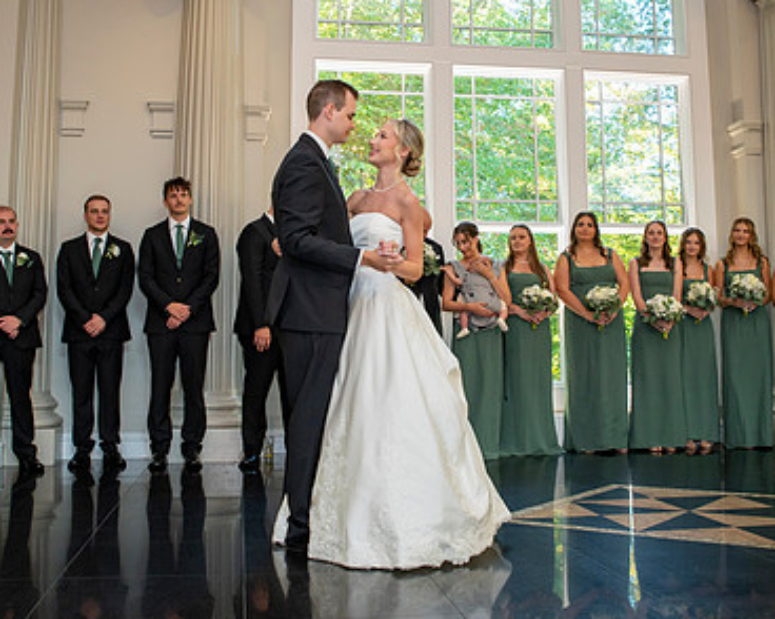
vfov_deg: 34.6
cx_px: 401
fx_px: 986
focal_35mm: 43
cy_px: 217
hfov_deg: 42.9
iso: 800
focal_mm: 24
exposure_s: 1/60
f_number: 4.5
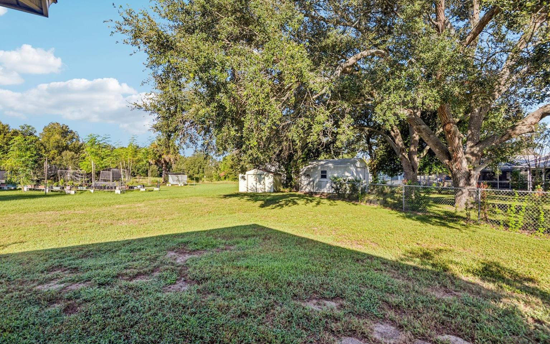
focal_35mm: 17
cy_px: 177
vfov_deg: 68.0
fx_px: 255
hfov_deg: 94.3
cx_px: 264
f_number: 8
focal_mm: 16
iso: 400
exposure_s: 1/500
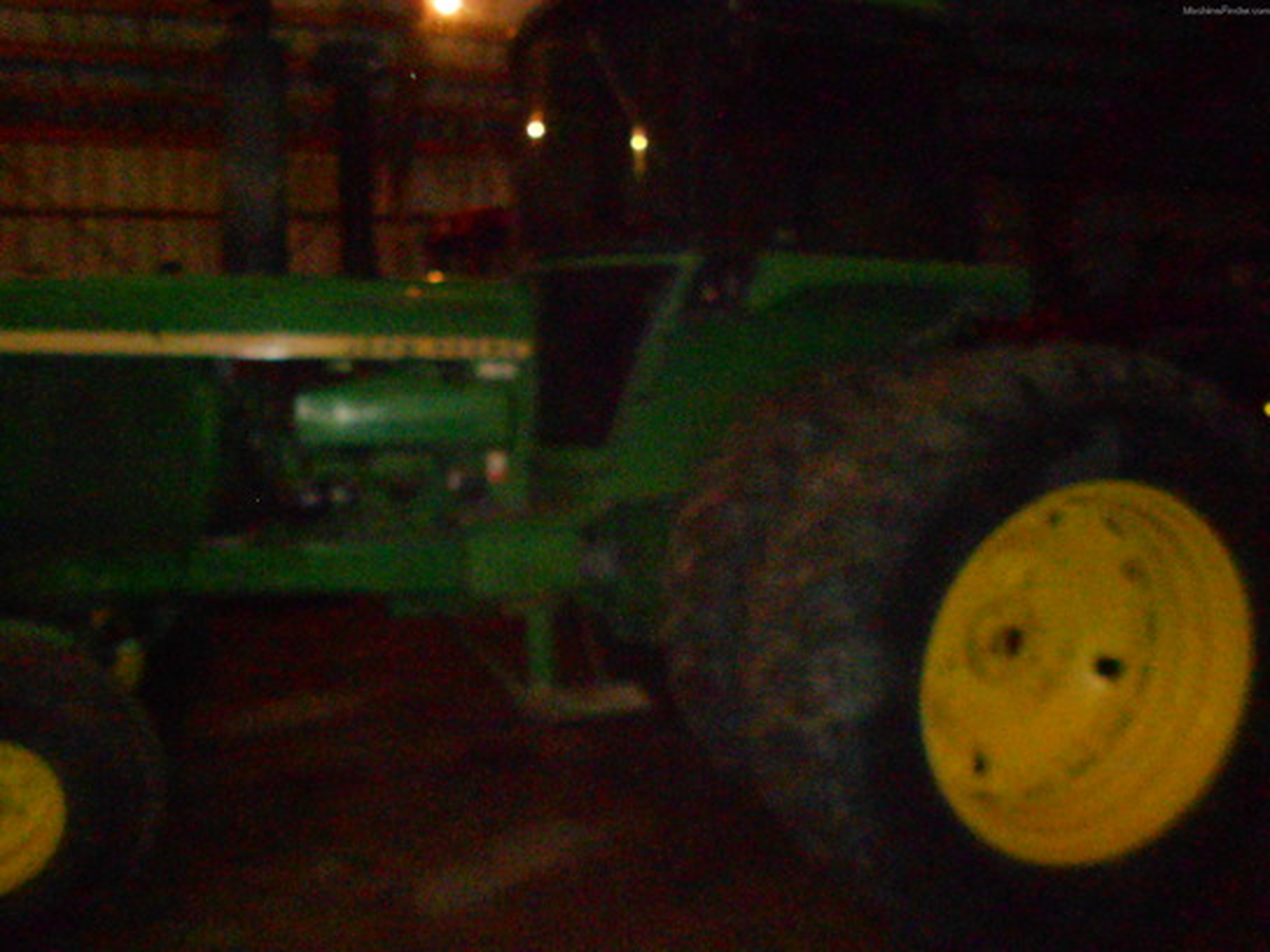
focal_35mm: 29
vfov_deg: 48.2
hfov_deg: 61.7
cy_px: 476
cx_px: 635
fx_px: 1064
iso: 1600
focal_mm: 5.1
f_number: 8.5
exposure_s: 1/25
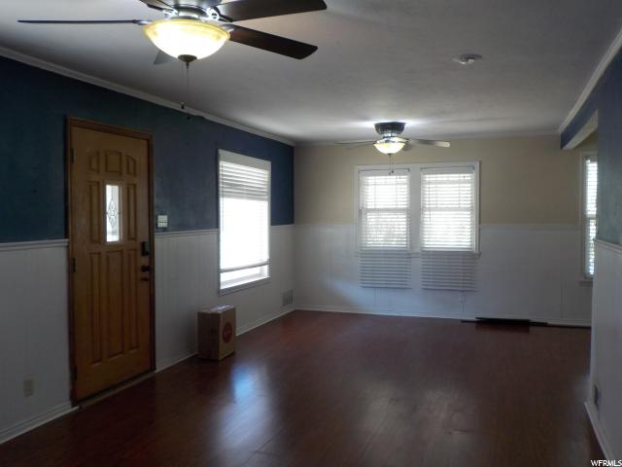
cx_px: 311
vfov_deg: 46.8
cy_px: 234
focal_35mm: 30
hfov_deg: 60.0
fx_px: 539
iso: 125
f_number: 3.3
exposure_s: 1/30
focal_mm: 4.1
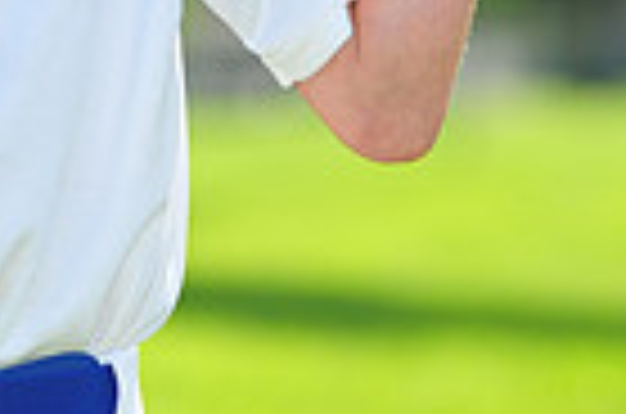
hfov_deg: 3.4
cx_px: -171
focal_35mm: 607
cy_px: -356
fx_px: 10531
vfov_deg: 2.2
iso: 320
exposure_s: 1/1250
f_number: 4.5
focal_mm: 145
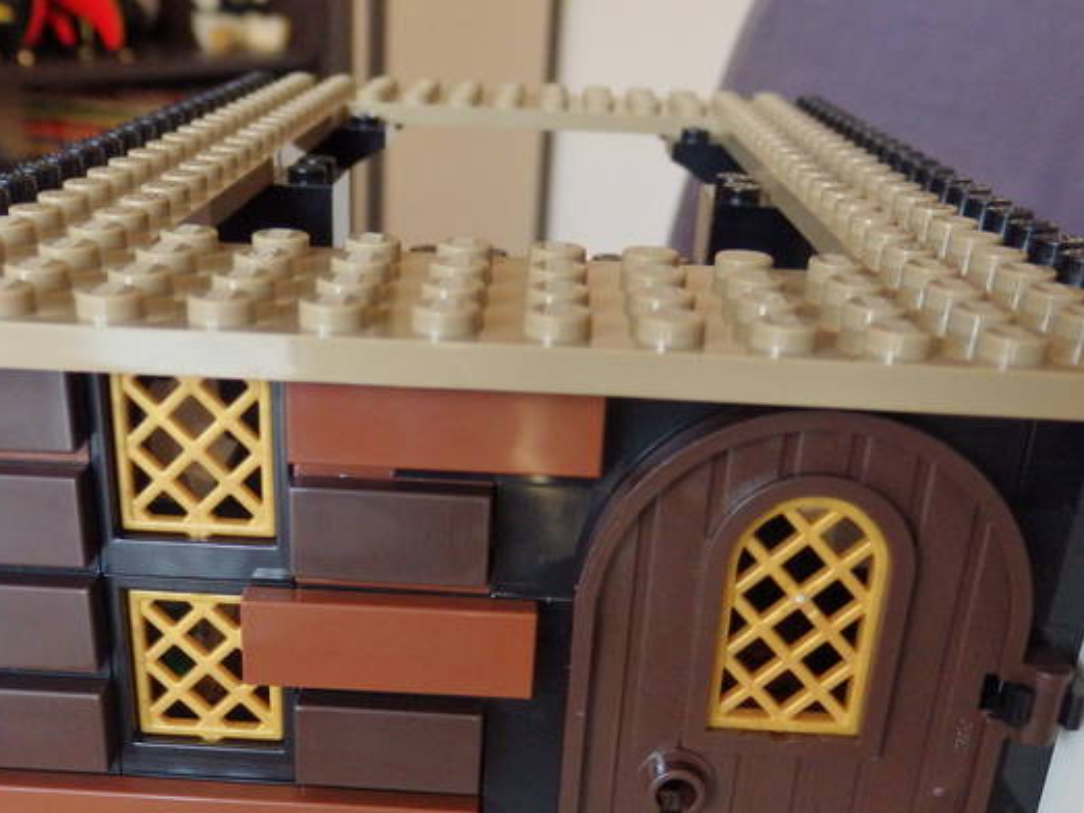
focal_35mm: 43
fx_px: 1346
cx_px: 477
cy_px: 650
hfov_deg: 43.8
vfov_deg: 32.7
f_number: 3
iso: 500
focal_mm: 4.5
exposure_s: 1/30
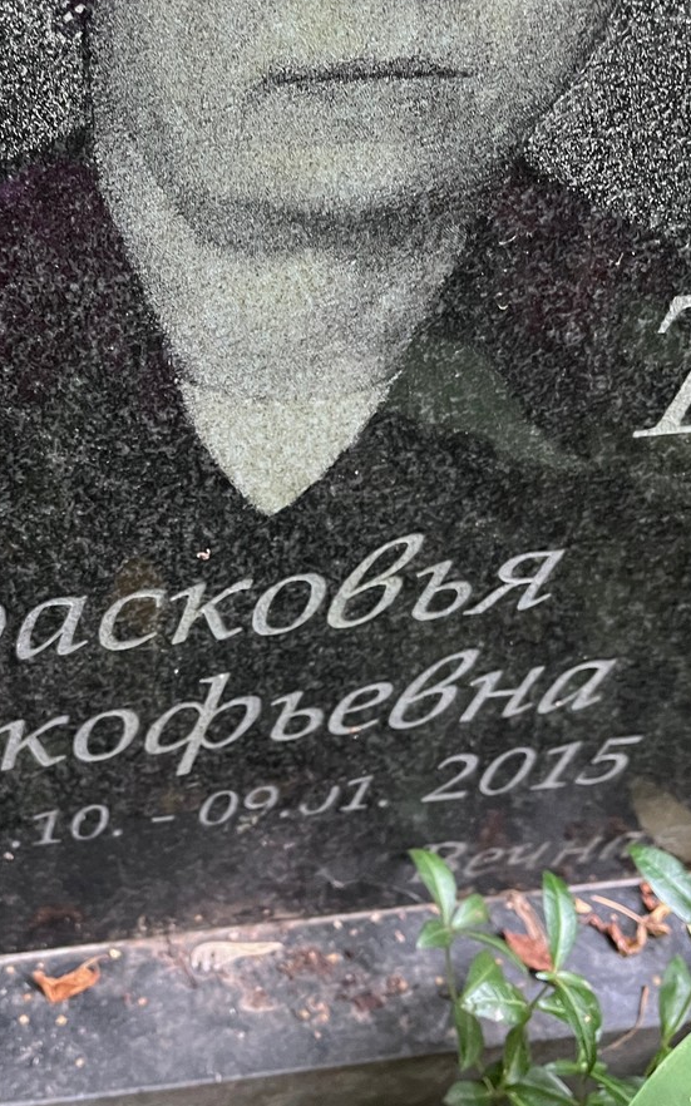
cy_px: 568
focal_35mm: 45
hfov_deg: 27.7
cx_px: 94
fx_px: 1356
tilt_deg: -48.3
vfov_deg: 44.4
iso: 500
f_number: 1.6
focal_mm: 5.1
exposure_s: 1/42
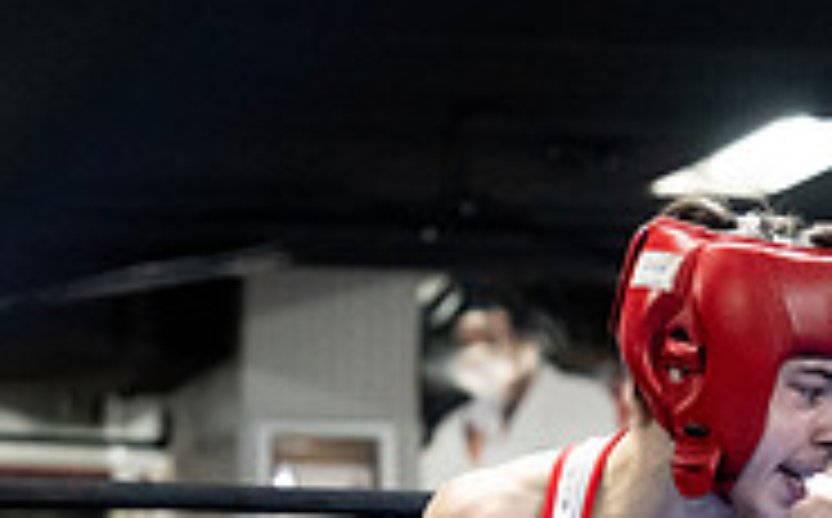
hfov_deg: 9.3
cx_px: 868
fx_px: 5071
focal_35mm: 224
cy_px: 754
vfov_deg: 5.8
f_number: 2.8
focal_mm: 70
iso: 10000
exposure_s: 1/1000
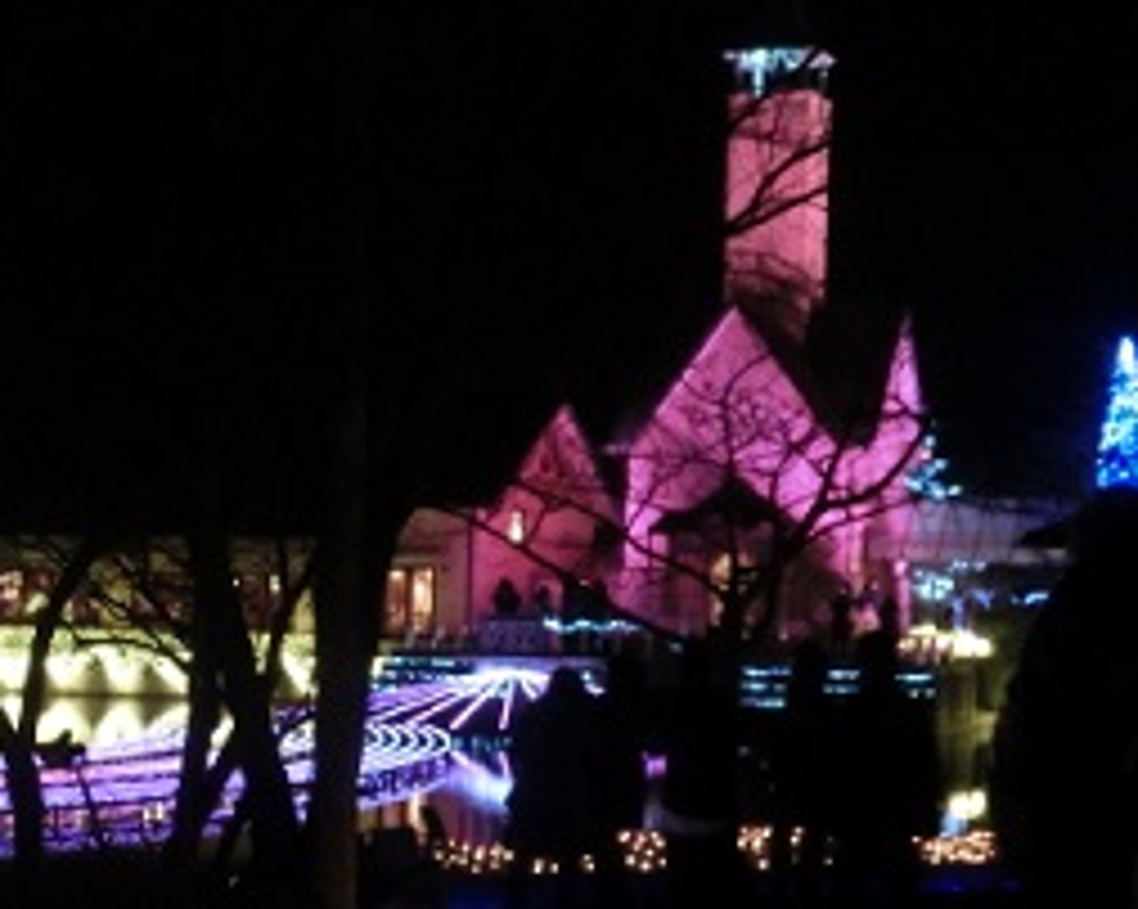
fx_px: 2928
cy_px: 729
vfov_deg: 17.5
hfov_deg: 21.7
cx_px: 234
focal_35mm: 87
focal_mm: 7.9
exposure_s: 1/13
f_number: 3.4
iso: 800
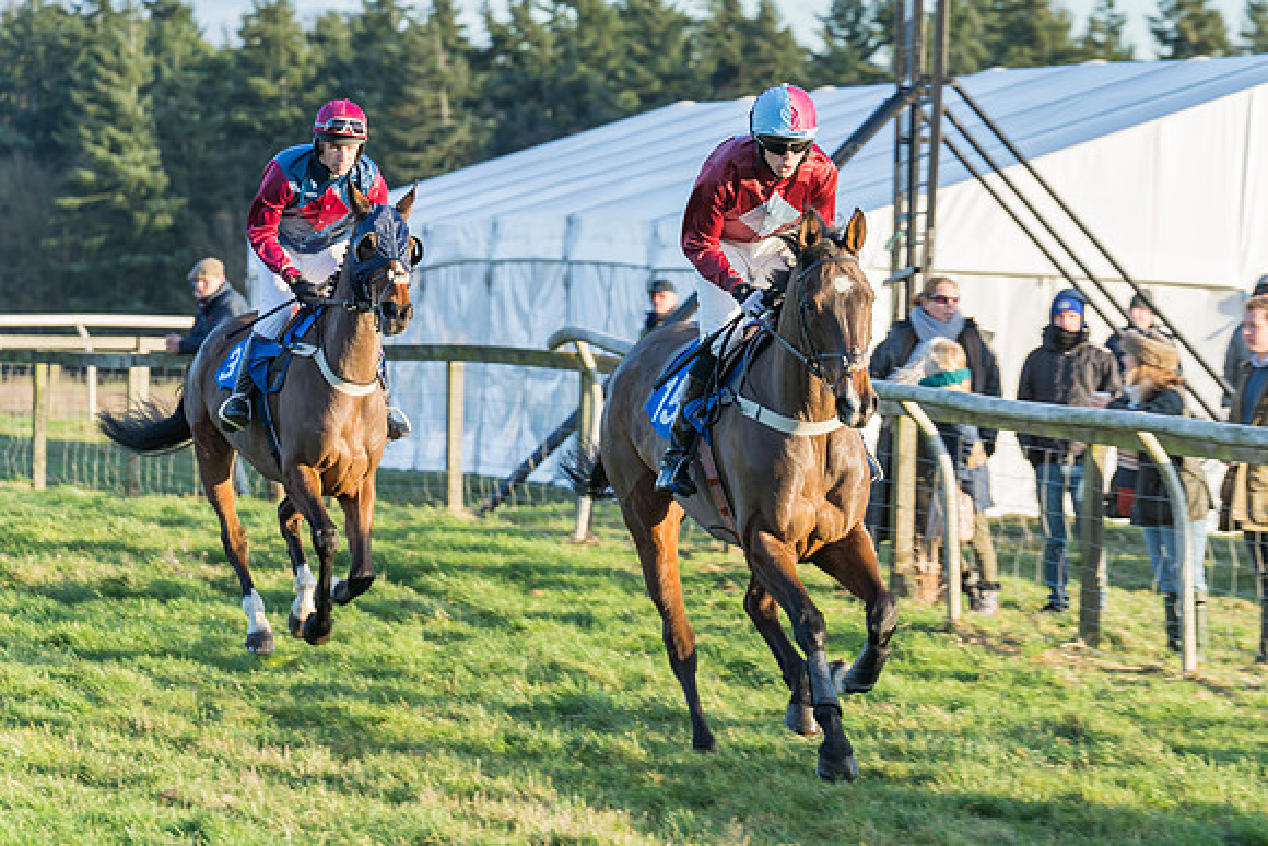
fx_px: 7522
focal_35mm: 214
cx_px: 872
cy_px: 381
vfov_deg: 6.4
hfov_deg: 9.6
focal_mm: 155
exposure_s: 1/200
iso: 200
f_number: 5.6
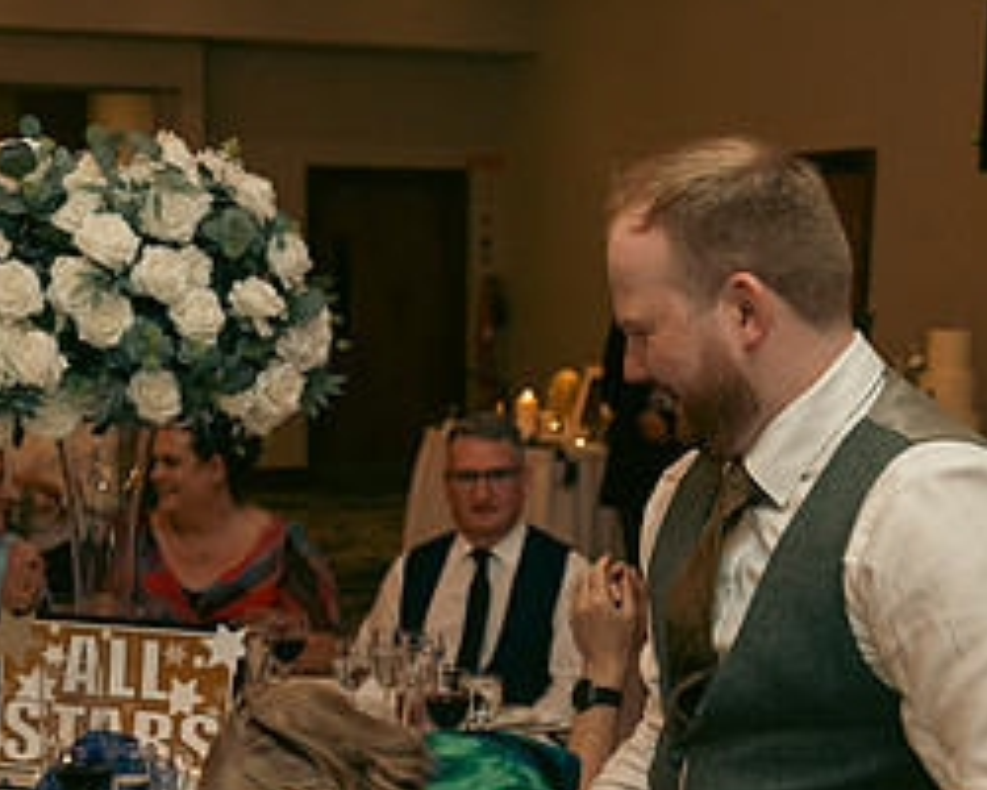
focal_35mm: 74
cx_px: 411
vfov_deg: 20.3
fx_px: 2162
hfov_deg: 25.7
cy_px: 689
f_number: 3.5
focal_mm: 34
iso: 2500
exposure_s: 1/160
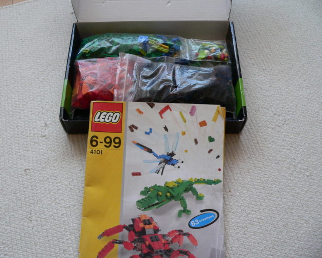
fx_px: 362
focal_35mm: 38
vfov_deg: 39.2
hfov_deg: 47.9
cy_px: 128
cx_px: 154
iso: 200
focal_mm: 6
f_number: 2.8
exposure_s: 1/40
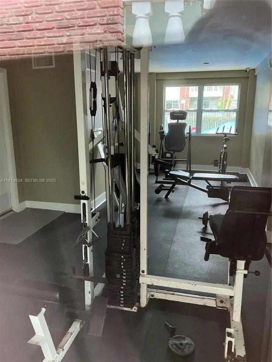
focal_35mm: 29
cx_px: 136
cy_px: 181
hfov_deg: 48.2
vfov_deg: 61.7
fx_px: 304
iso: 200
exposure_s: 1/60
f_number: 1.8
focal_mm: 3
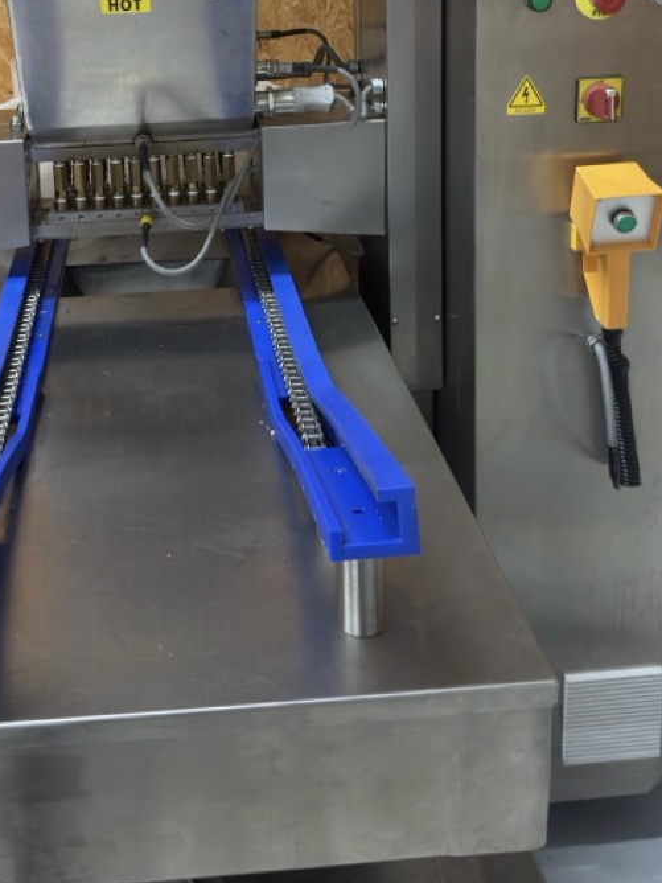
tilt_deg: -13.4
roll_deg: +3.0
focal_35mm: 46
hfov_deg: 31.4
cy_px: 123
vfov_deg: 38.9
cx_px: 240
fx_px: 1173
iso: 250
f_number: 1.78
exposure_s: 1/40
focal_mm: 6.76
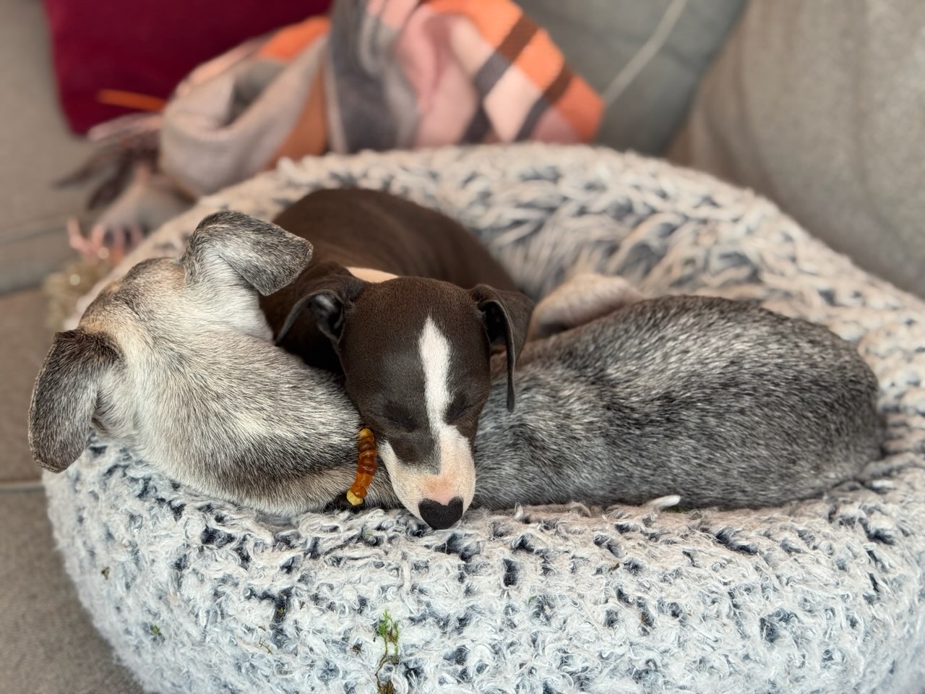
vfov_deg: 30.3
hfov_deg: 39.7
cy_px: 347
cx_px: 462
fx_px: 1283
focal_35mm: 48
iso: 64
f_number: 1.78
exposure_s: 1/60
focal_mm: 6.76
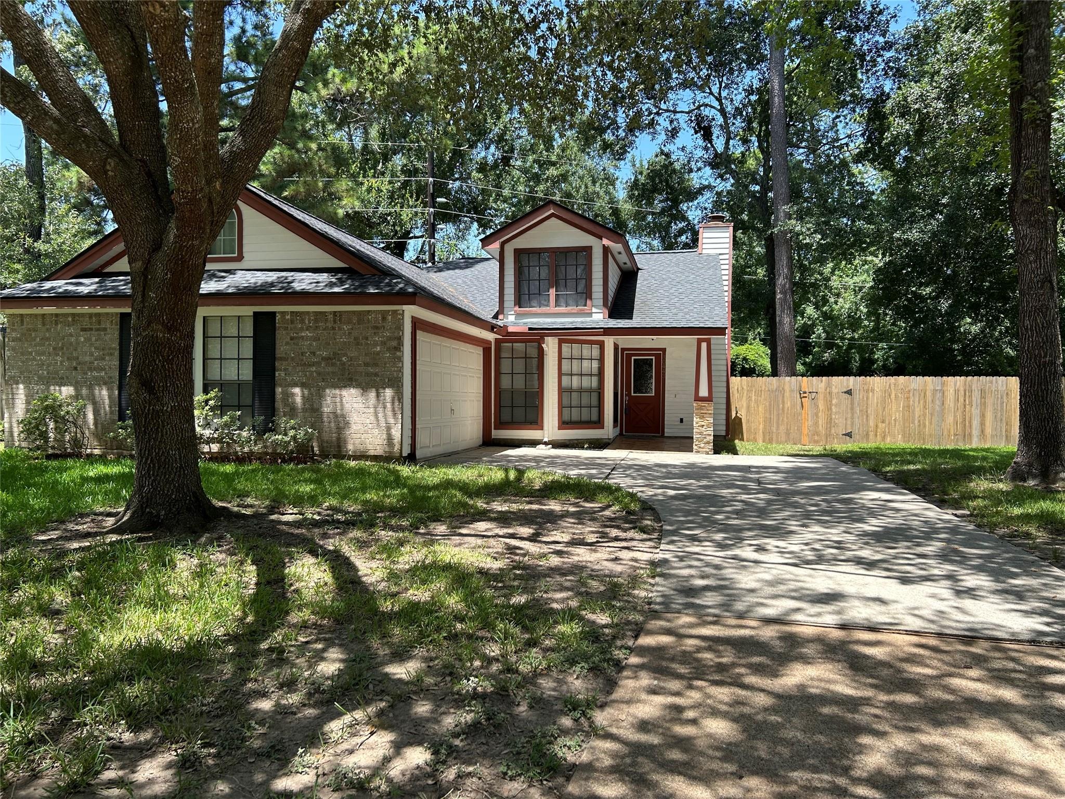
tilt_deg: -0.9
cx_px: 532
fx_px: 800
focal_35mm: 26
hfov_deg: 67.3
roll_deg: -0.4
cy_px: 400
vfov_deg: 53.1
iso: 50
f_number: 1.5
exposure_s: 1/917
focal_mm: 5.7
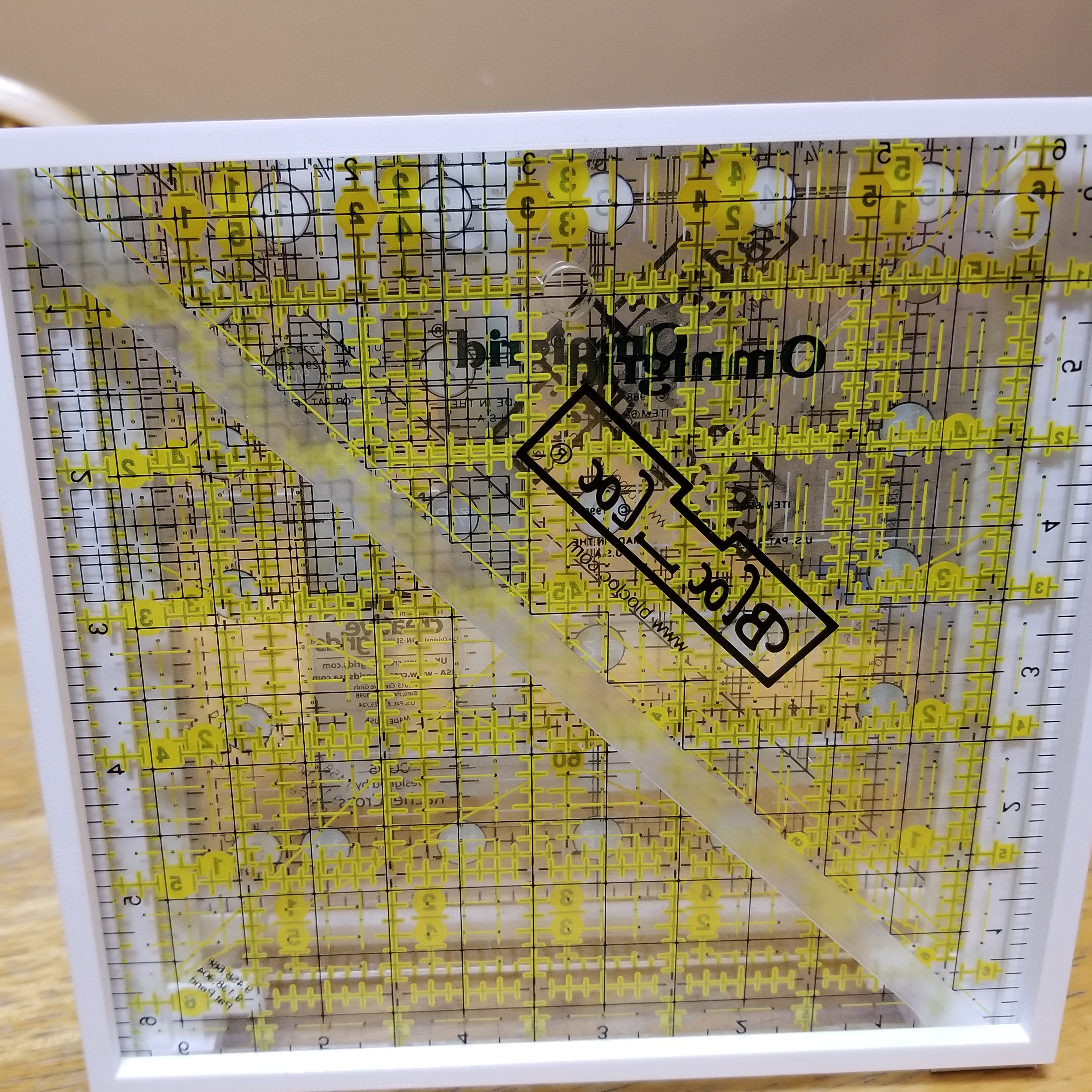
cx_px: 456
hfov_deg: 52.3
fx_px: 1106
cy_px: 545
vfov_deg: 52.5
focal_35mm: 31
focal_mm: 4.25
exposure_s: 1/30
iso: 250
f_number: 1.7
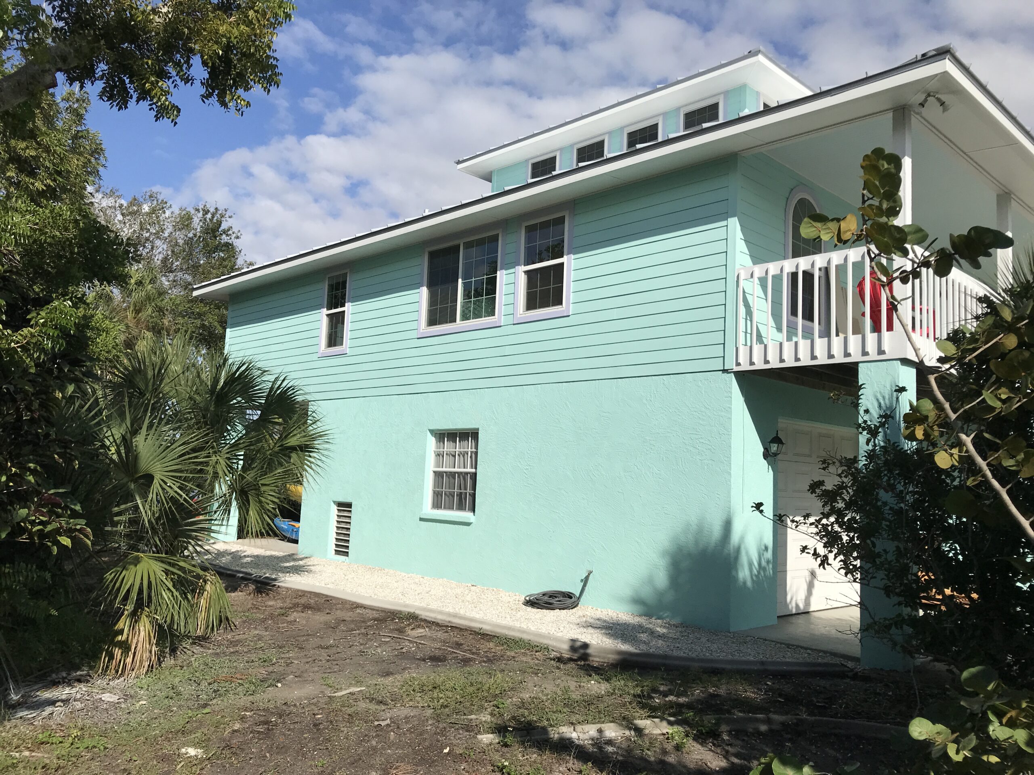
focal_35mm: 28
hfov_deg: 63.4
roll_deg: -2.8
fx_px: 836
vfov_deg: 49.7
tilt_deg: +8.2
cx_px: 517
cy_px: 388
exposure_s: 1/5051
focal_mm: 3.99
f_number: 1.8
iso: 20
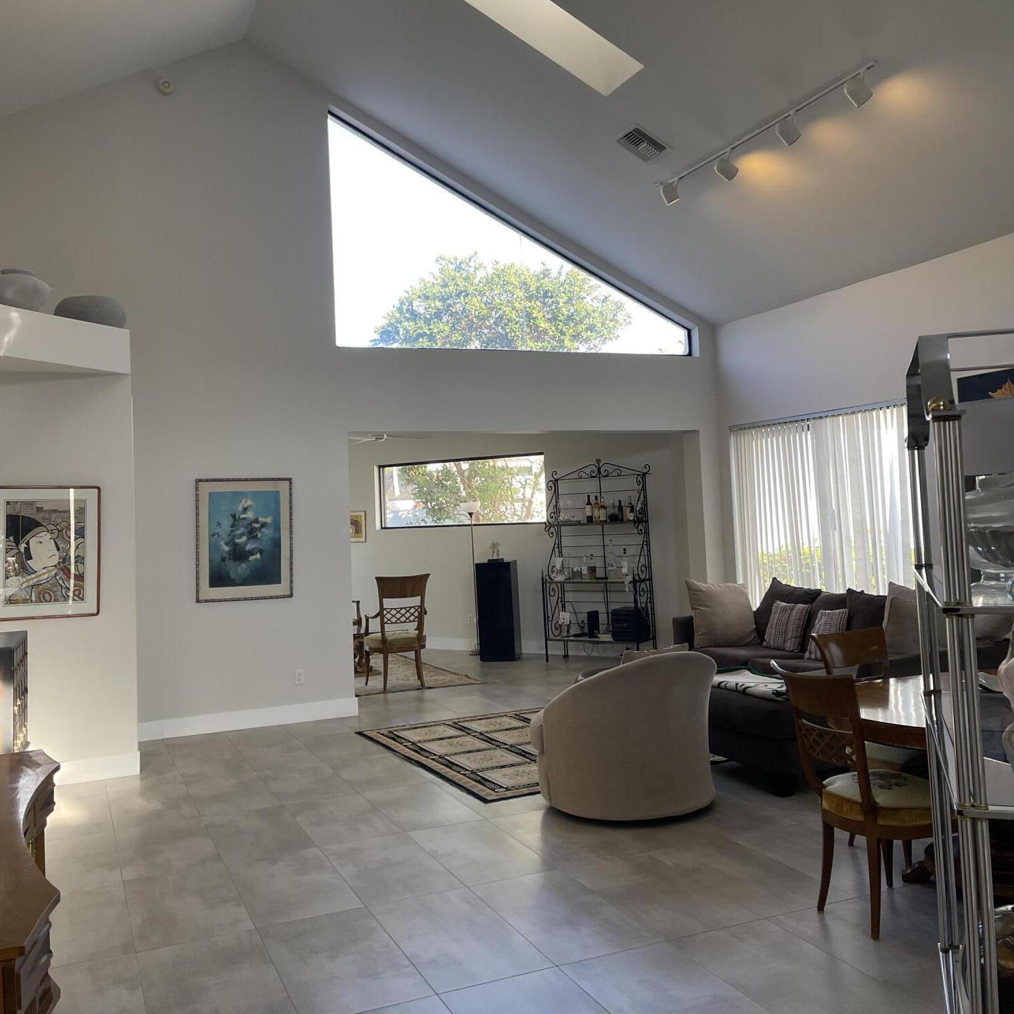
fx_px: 1027
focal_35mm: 31
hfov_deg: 52.5
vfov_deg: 52.5
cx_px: 505
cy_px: 462
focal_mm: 5.1
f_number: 1.6
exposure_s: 1/120
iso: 100
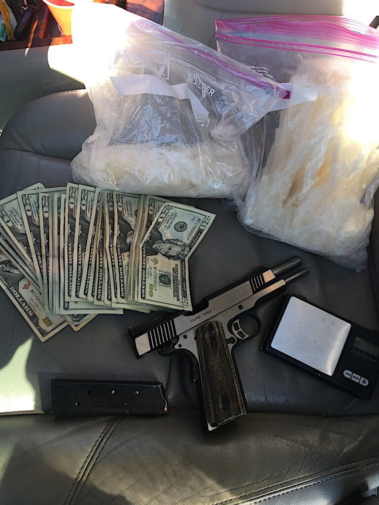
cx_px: 190
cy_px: 252
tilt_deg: -63.7
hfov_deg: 48.2
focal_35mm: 29
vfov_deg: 61.7
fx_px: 423
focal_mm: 4.15
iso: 25
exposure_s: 1/141
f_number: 2.2
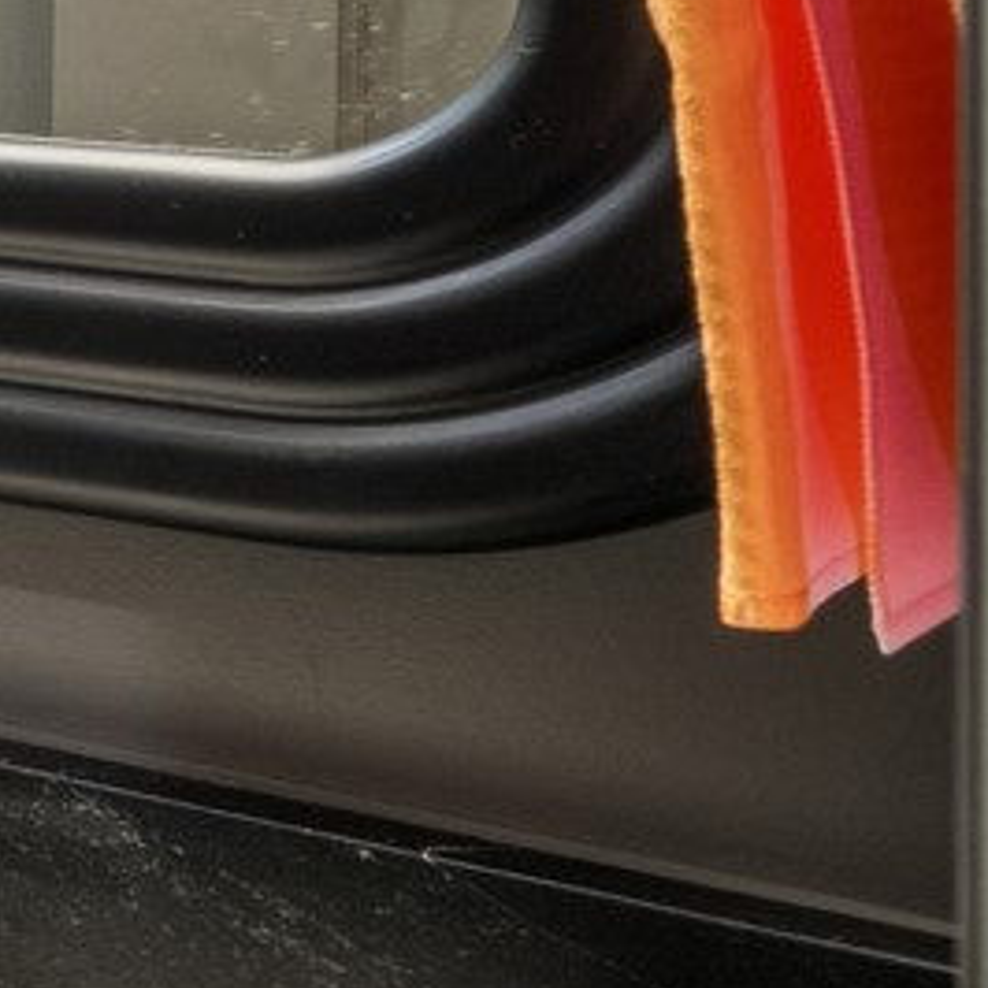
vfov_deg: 18.2
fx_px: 2939
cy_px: -184
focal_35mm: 91
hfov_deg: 8.9
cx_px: -2700
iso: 640
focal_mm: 14
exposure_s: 1/5
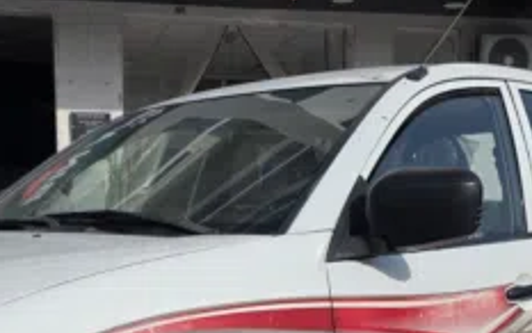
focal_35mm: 67
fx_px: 972
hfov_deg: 30.5
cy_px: 399
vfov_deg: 18.4
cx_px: 205
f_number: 1.7
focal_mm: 6.3
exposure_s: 1/7944
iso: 80
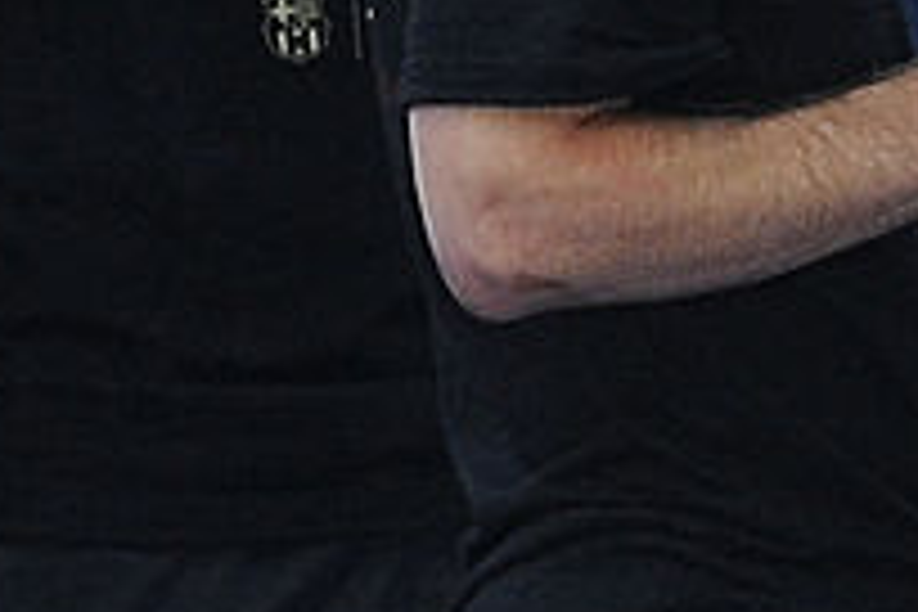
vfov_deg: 0.7
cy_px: -353
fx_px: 51098
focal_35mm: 2004
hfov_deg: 1.0
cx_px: 1156
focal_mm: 400
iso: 1600
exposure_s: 1/1600
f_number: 2.8
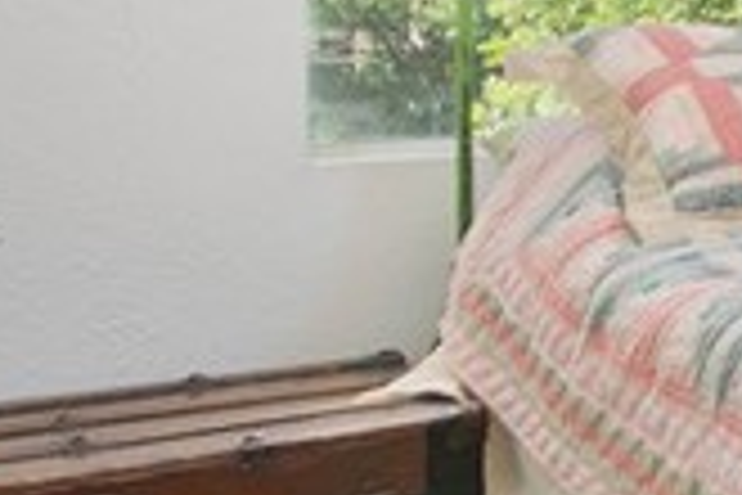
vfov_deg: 15.3
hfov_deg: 16.2
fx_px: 1793
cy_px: -52
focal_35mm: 87
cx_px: 1592
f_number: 5.6
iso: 400
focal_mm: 14
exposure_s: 1/200
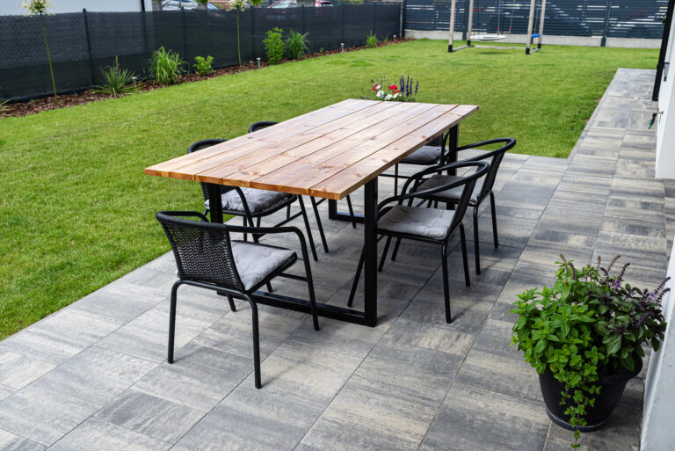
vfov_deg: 37.9
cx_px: 338
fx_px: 657
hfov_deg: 54.4
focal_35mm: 35
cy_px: 226
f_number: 8
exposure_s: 1/200
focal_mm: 35
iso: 125
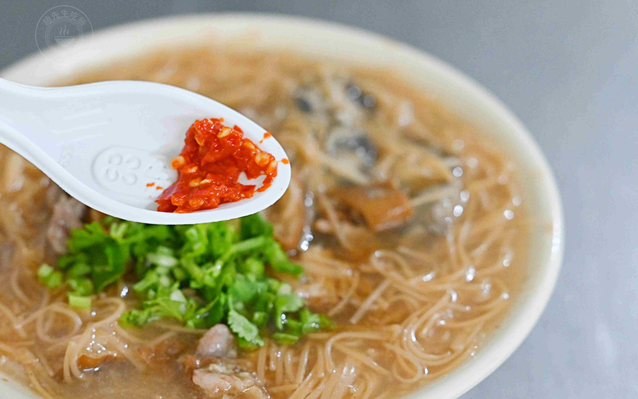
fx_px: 1530
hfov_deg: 23.5
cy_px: 192
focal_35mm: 88
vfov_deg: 14.8
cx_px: 280
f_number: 3.2
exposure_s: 1/200
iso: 2800
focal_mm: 50
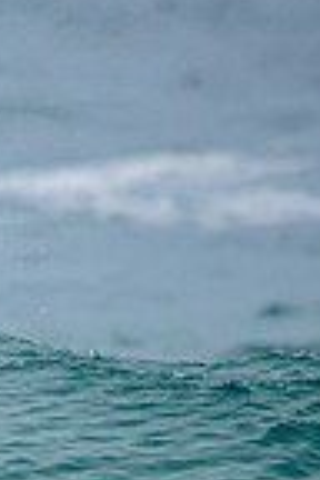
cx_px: -841
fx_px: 58889
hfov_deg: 0.3
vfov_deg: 0.5
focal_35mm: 4417
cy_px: 395
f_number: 6.3
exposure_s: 1/2000
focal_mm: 800
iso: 360
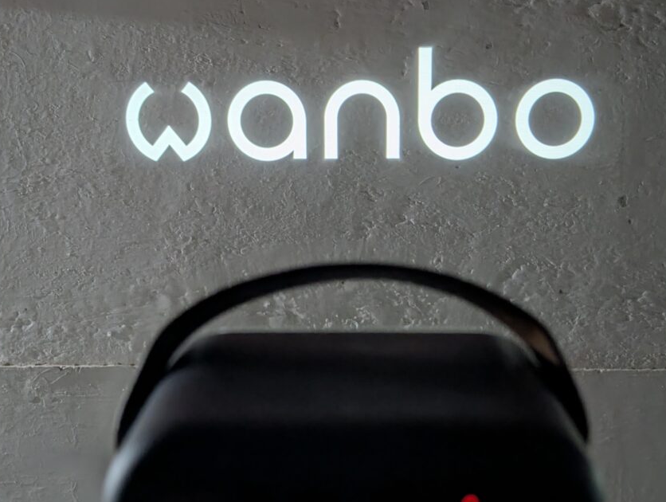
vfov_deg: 24.5
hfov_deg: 32.1
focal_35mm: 60
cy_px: 252
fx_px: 1156
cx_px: 346
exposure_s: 1/24.3
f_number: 1.68
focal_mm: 6.9
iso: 227
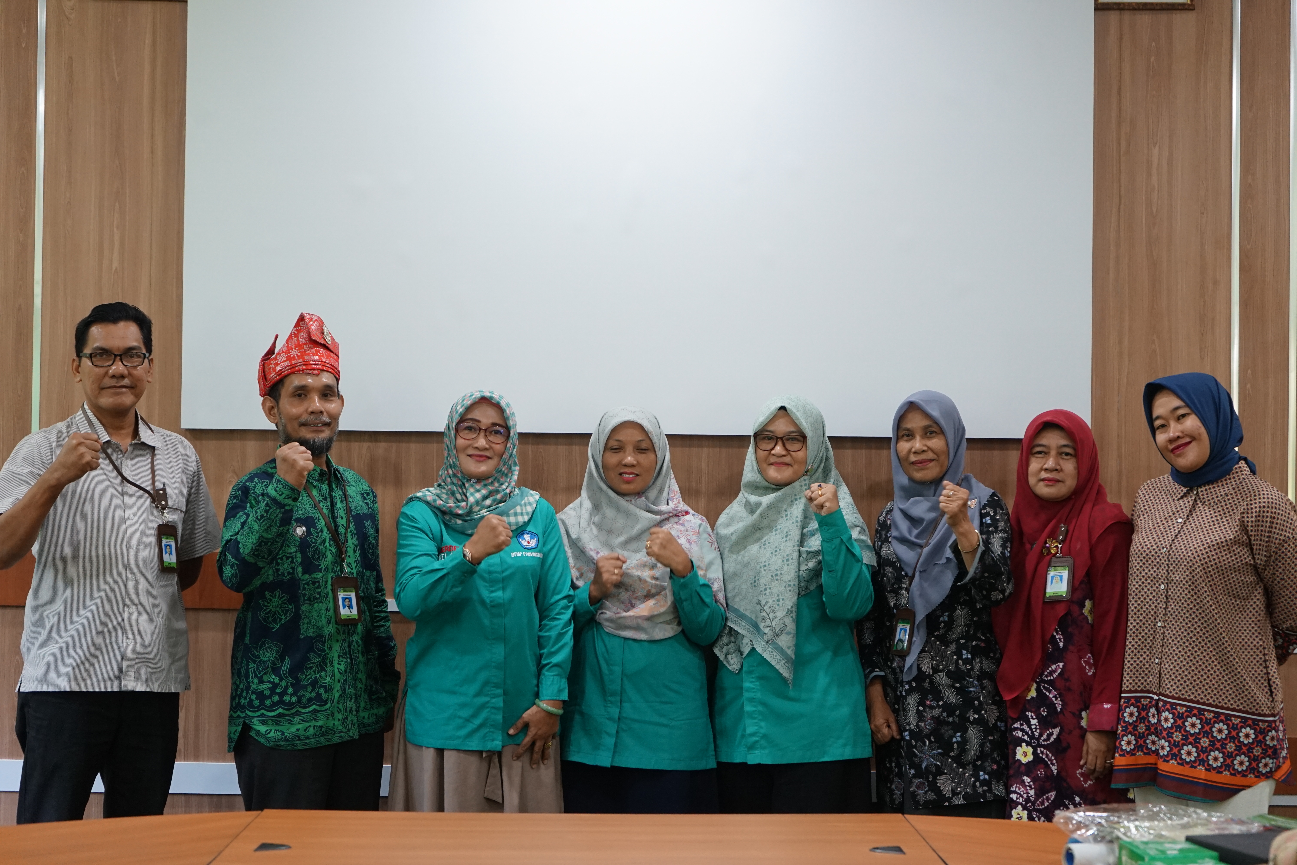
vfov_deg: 19.5
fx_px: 2522
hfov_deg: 28.8
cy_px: 432
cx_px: 648
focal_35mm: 70
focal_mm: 70
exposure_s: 1/30
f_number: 5.6
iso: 1250
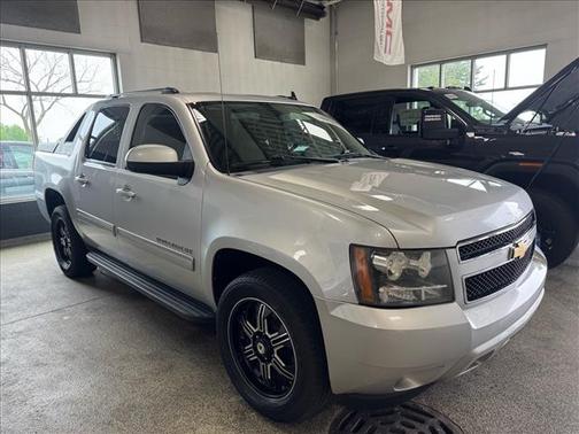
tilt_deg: -10.6
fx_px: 401
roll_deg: +0.5
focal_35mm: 24
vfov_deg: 56.8
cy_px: 217
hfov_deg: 71.6
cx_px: 290
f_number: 1.78
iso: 80
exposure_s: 1/120
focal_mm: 6.76
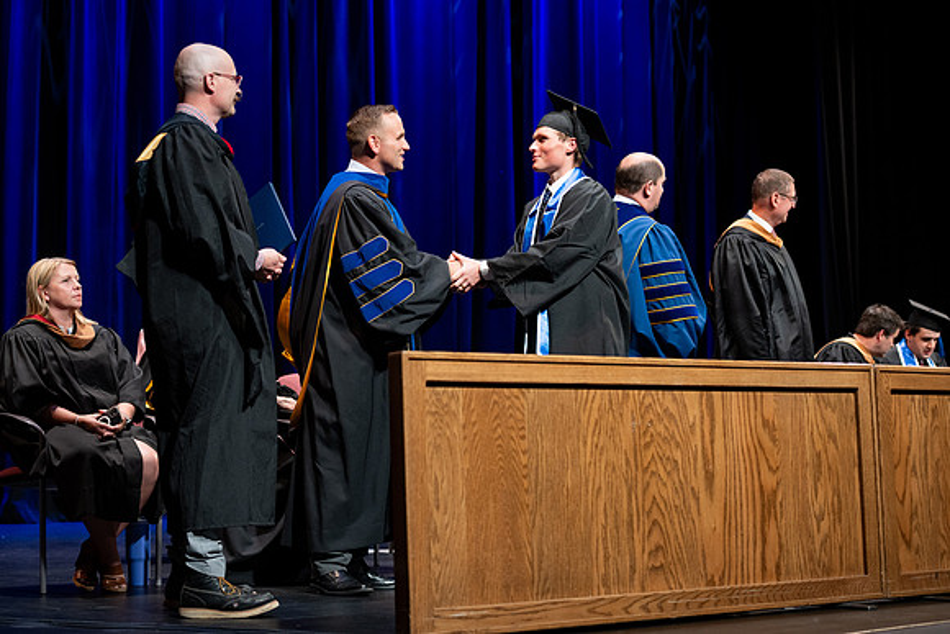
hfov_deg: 28.8
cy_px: 317
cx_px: 475
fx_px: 1848
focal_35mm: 70
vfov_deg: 19.5
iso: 640
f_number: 2.8
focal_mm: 70
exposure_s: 1/250
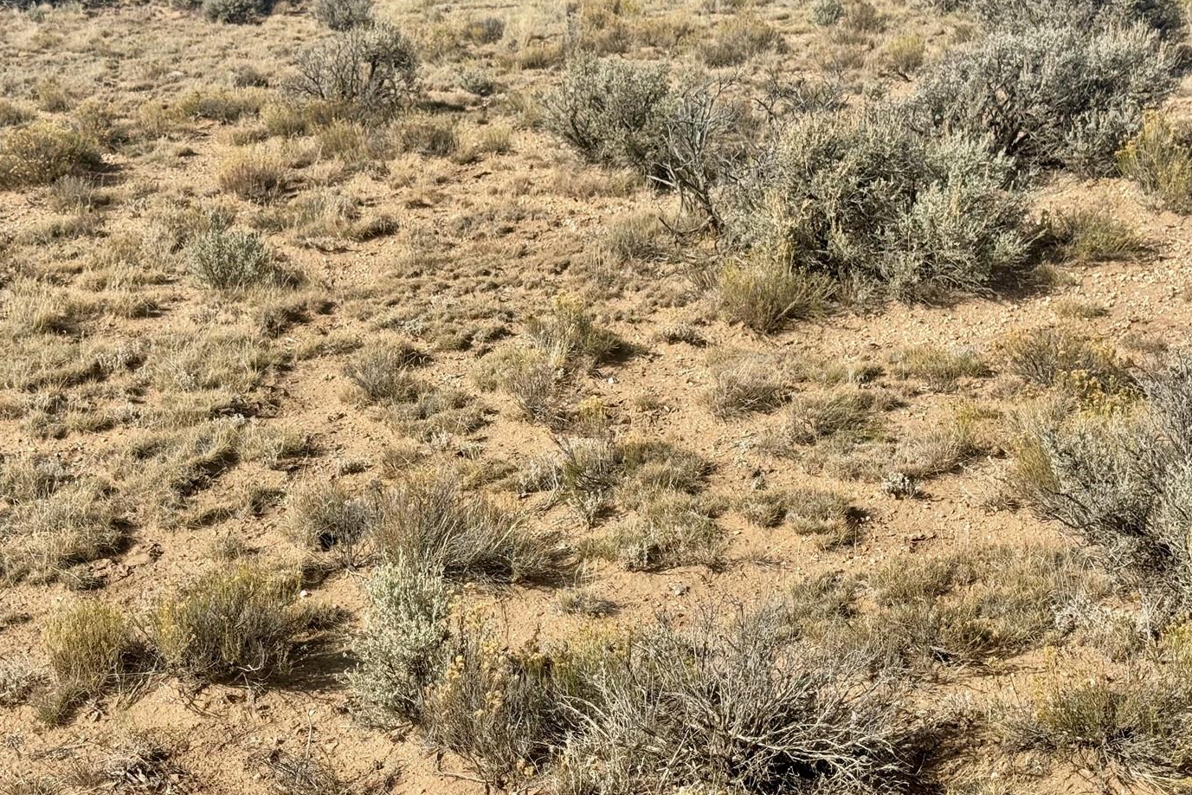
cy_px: 390
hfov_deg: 34.4
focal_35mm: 58
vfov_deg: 23.4
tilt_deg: -15.0
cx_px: 516
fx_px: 1920
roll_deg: +1.1
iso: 64
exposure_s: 1/5376
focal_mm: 6.76
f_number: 1.78
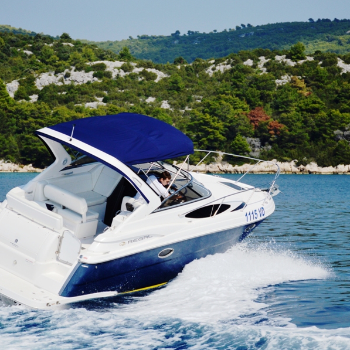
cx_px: 186
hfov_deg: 11.3
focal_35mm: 154
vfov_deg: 11.3
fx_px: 1762
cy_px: 175
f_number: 5.3
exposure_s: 1/4000
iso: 200
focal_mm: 80
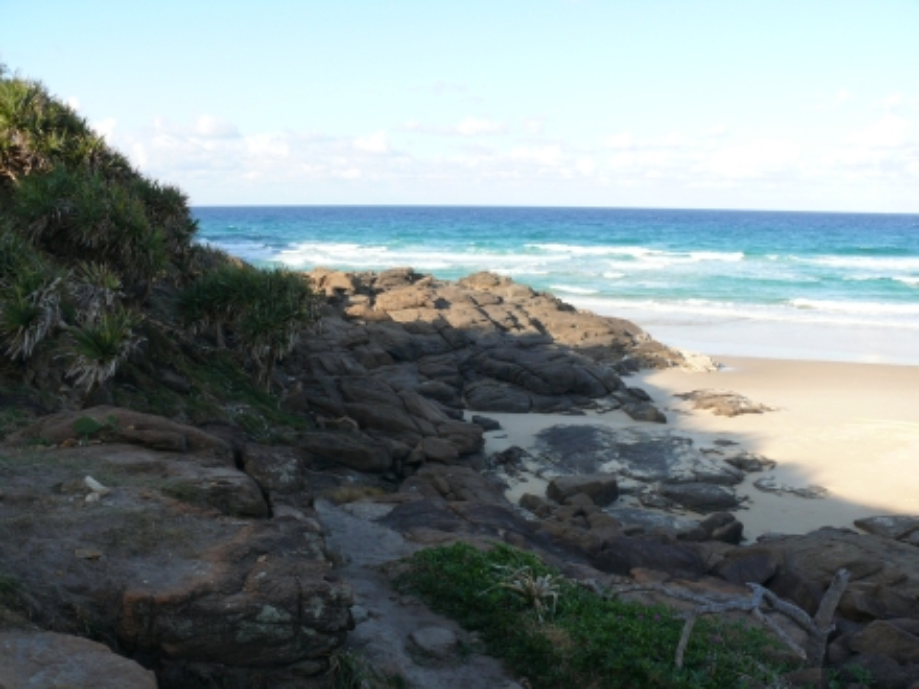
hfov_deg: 52.6
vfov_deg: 40.7
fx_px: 929
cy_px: 344
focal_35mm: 35
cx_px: 460
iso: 100
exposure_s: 1/200
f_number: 5.6
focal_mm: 7.4
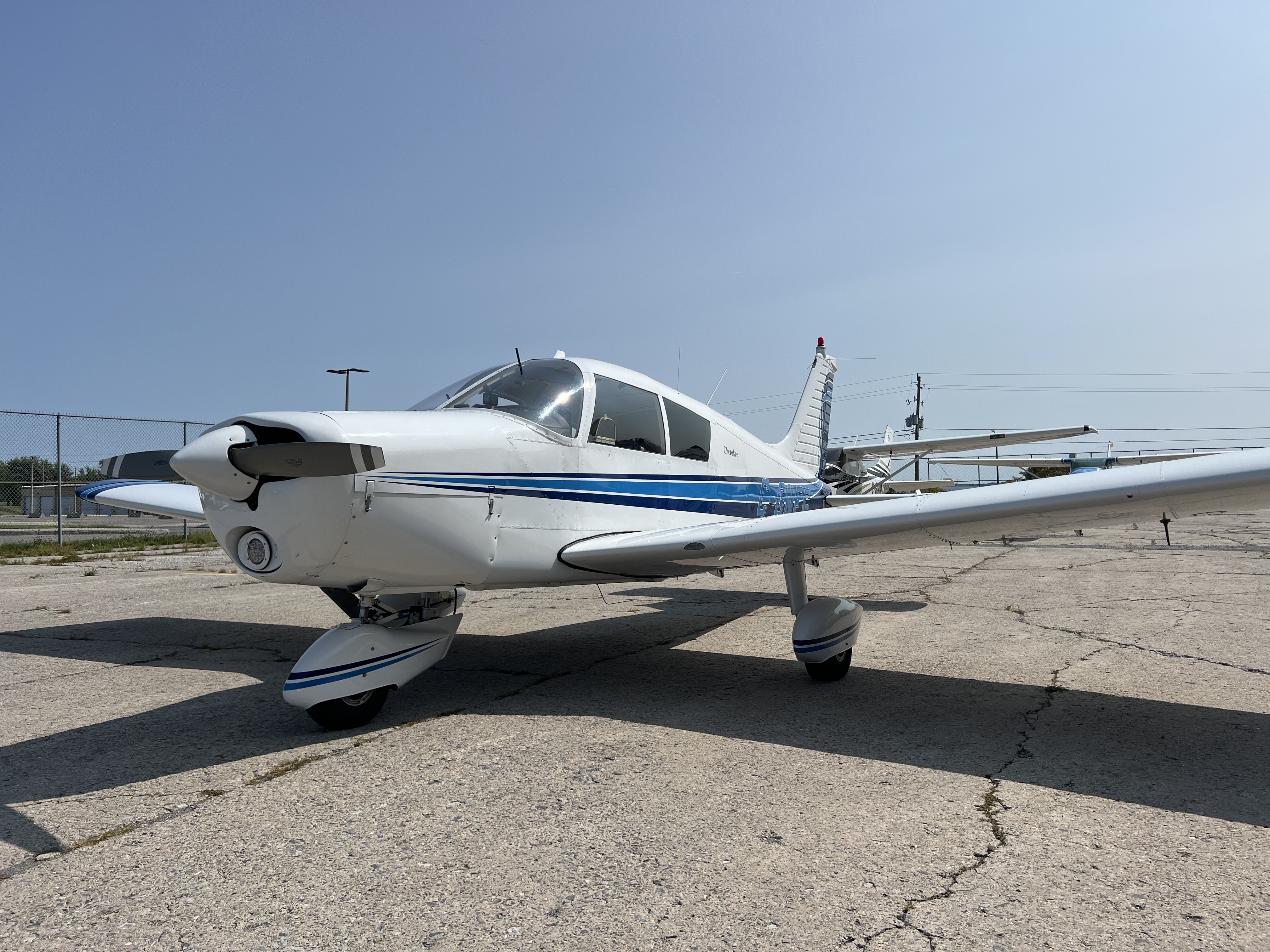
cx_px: 635
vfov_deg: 53.1
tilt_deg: +1.5
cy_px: 476
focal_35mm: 26
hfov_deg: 67.3
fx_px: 954
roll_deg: +1.4
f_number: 1.5
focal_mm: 5.7
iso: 50
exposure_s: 1/10309
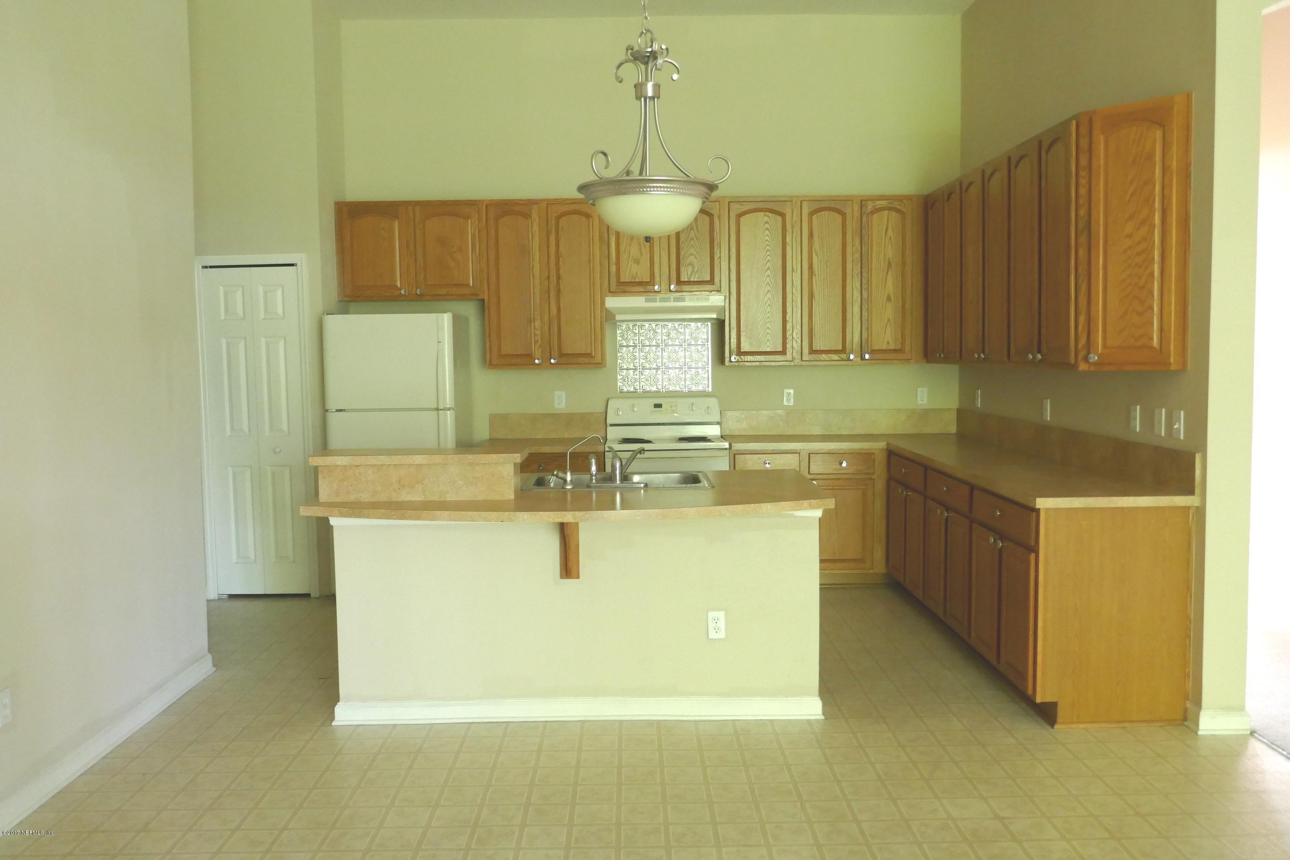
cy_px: 430
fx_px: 1003
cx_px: 645
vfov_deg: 46.4
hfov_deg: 65.5
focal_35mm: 28
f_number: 3
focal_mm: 10.2
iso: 1600
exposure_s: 1/60
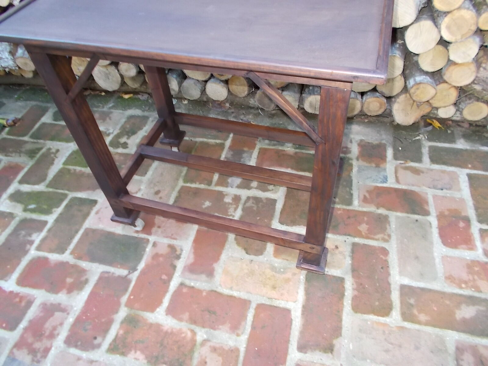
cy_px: 183
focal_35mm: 26
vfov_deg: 53.1
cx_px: 244
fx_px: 367
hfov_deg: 67.3
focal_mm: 4.6
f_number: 3.2
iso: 200
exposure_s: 1/25
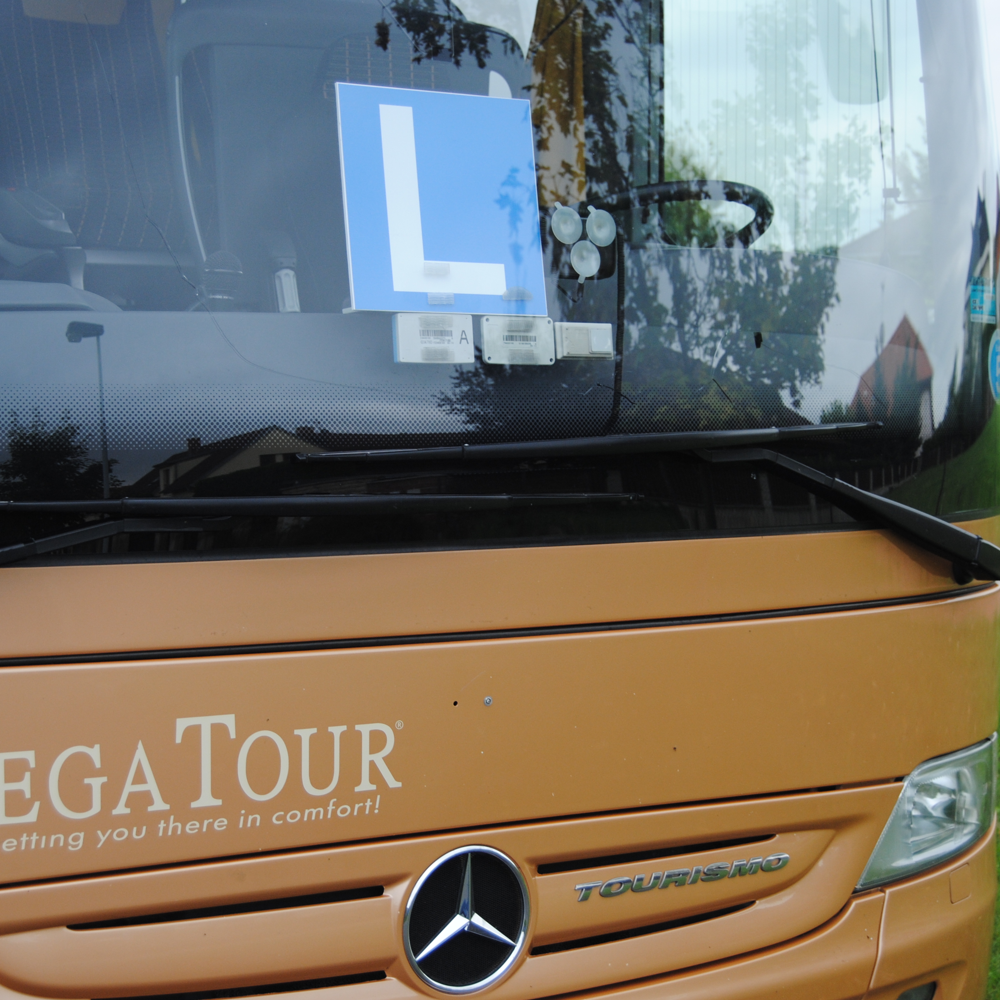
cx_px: 410
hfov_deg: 26.4
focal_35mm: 65
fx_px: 2124
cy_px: 500
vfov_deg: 26.5
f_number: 4.5
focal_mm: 34
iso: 200
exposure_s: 1/50
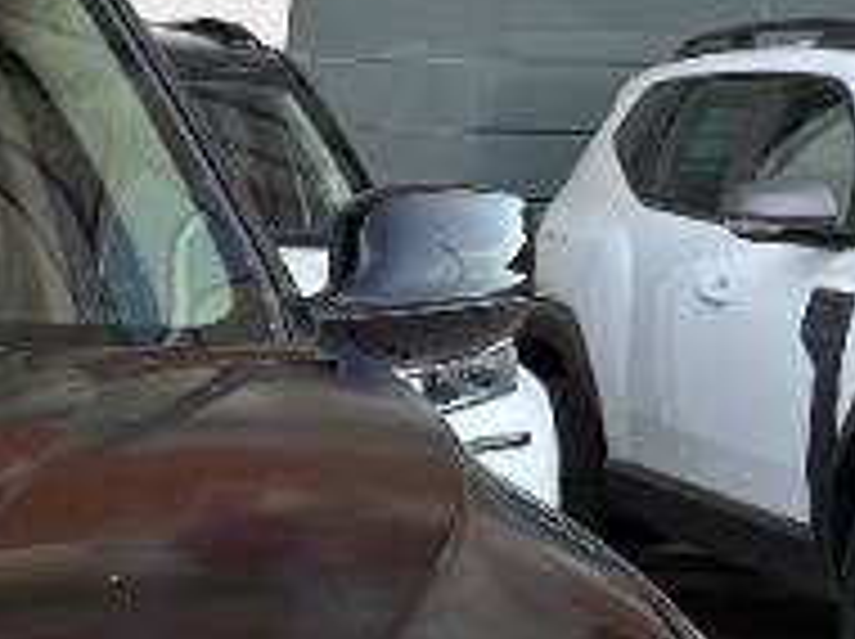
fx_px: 3602
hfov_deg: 12.4
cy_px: 900
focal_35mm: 146
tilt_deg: -13.5
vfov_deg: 9.9
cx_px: -664
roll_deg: -1.4
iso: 50
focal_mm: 5.96
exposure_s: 1/287
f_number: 1.6
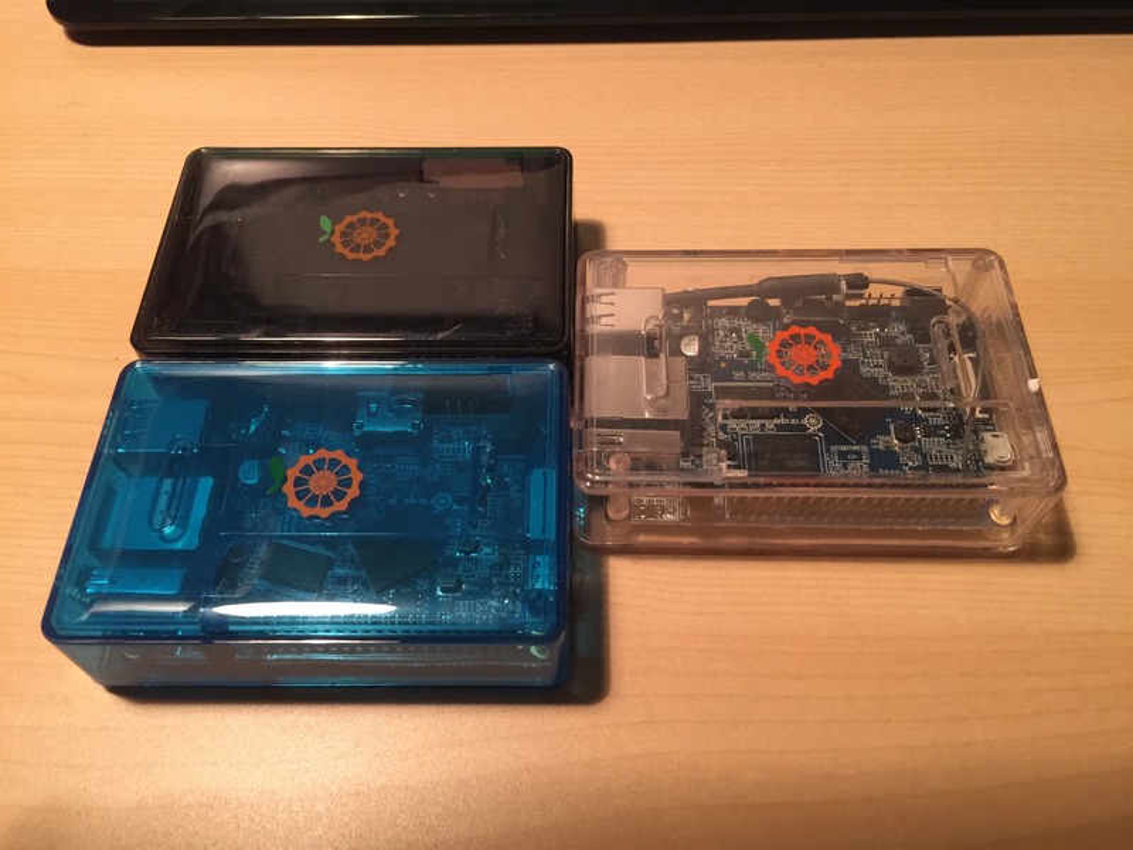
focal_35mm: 29
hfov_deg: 61.7
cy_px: 425
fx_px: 949
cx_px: 566
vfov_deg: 48.2
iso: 160
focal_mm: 4.15
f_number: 2.2
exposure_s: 1/17
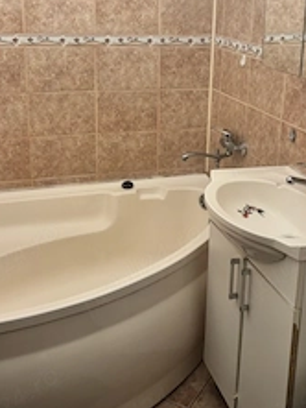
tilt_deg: -14.8
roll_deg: -1.8
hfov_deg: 30.8
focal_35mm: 47
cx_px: 179
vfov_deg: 40.1
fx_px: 553
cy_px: 148
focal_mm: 5.96
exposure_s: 1/50
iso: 125
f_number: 1.6
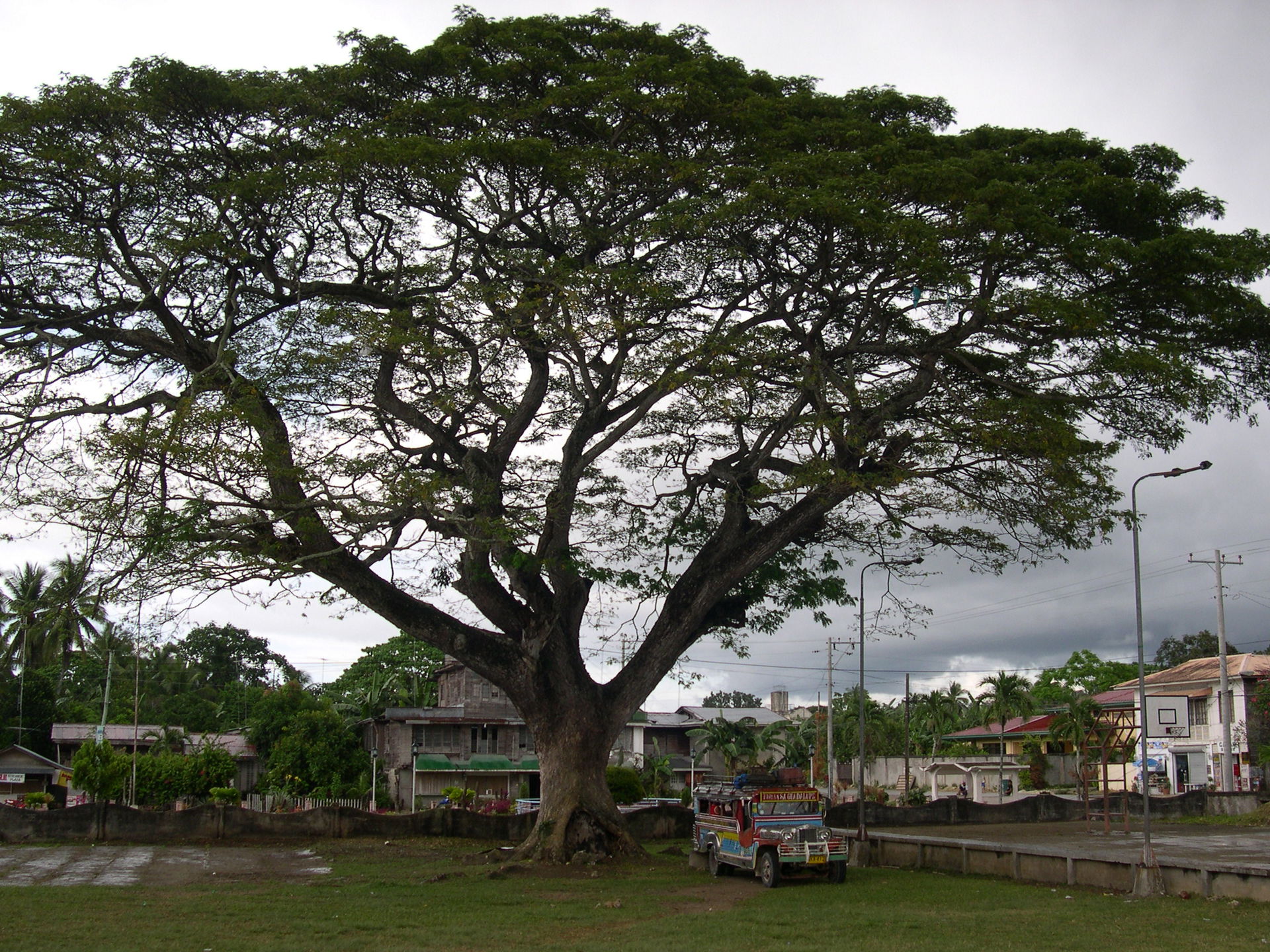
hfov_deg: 49.0
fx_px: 1394
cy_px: 476
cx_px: 635
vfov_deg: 37.7
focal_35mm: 38
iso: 100
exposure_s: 1/89.9
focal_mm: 8
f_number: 7.6
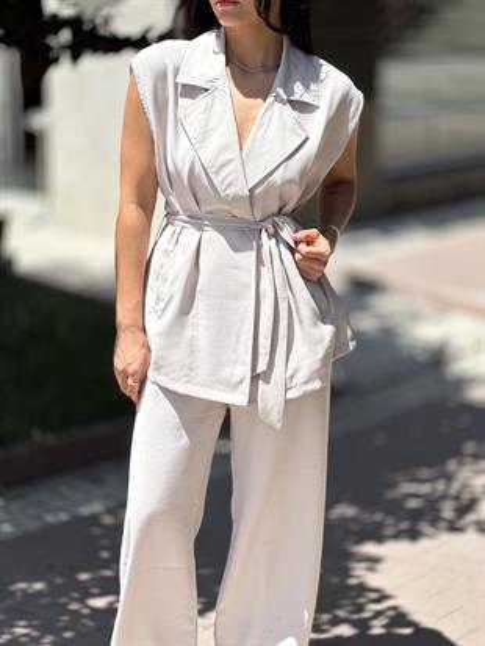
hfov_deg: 19.1
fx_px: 1438
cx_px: 242
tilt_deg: -13.0
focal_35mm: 77
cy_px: 323
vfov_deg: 25.3
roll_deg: -1.0
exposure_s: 1/1263
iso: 32
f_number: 2.8
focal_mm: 9
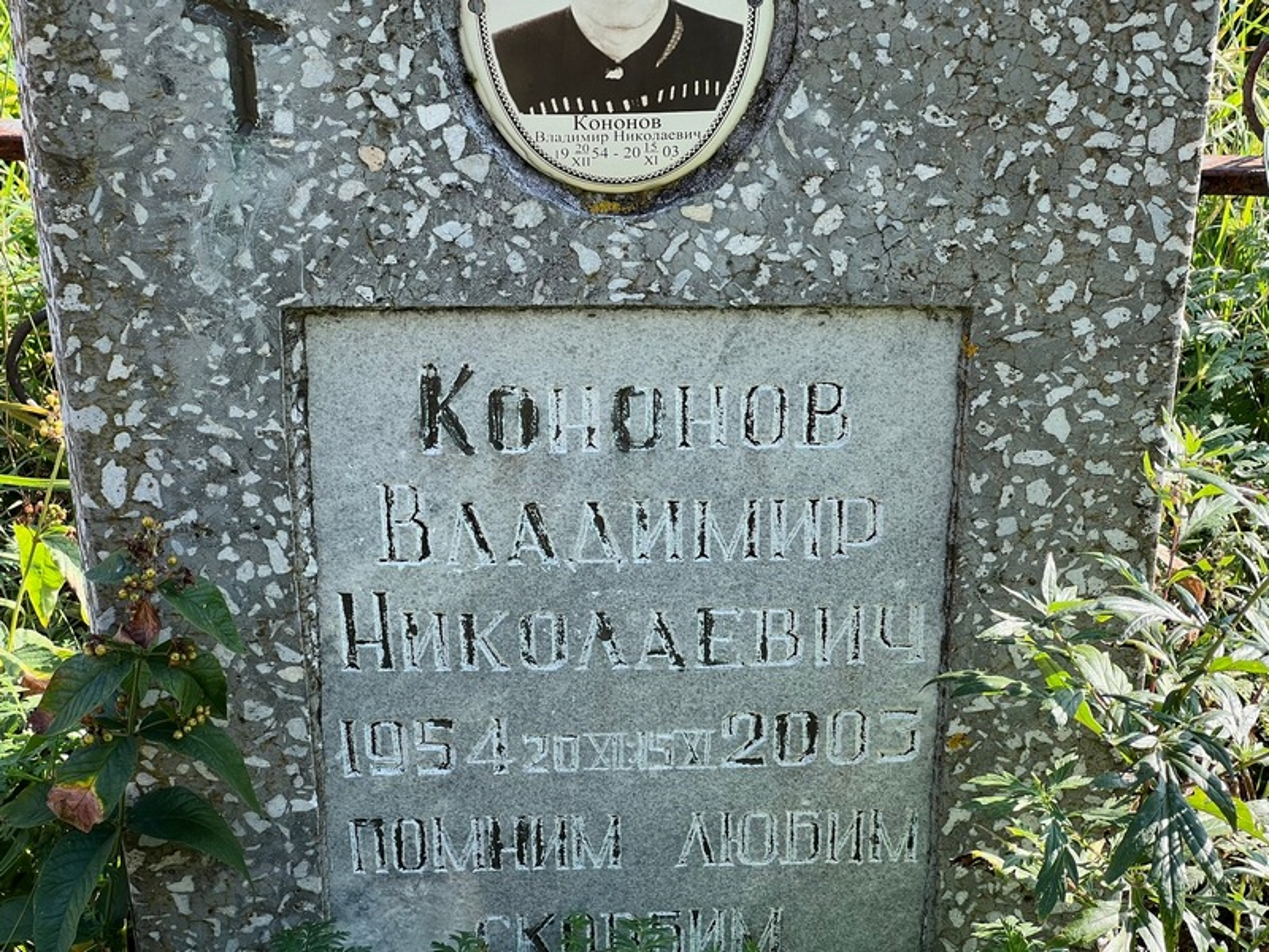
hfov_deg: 25.3
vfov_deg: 19.1
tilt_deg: -28.3
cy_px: 476
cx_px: 634
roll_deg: -1.1
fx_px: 2823
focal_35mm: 77
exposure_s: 1/108
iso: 32
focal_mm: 9
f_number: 2.8
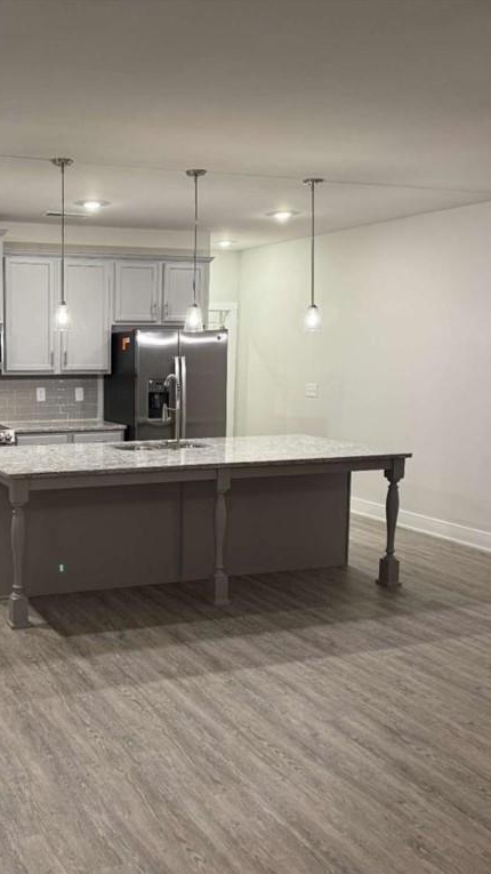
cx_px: 67
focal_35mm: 35
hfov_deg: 32.3
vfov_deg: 56.6
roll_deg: -0.6
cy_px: 436
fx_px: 811
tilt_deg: -7.4
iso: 200
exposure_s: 1/60
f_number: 1.78
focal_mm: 6.76
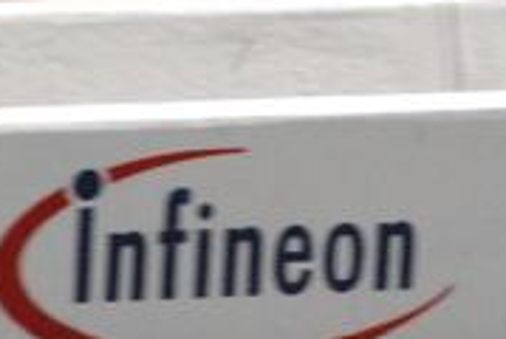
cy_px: -229
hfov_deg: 1.9
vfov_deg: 1.3
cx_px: 657
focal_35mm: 1069
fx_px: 15050
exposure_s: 1/1000
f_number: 22
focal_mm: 200
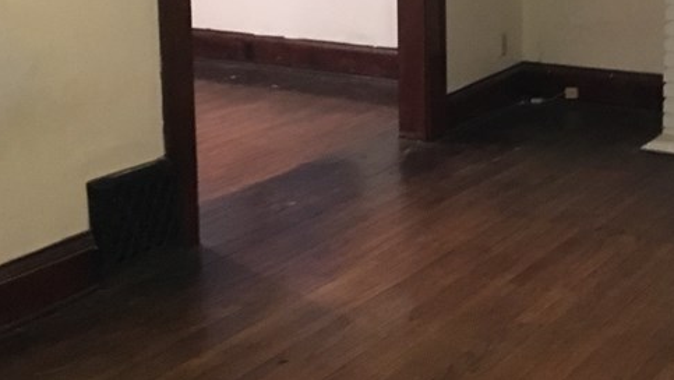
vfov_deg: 17.7
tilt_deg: -9.8
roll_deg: +1.2
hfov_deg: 30.8
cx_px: 512
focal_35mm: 67
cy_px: 28
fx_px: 1198
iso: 400
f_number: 2.2
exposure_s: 1/15
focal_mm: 4.15
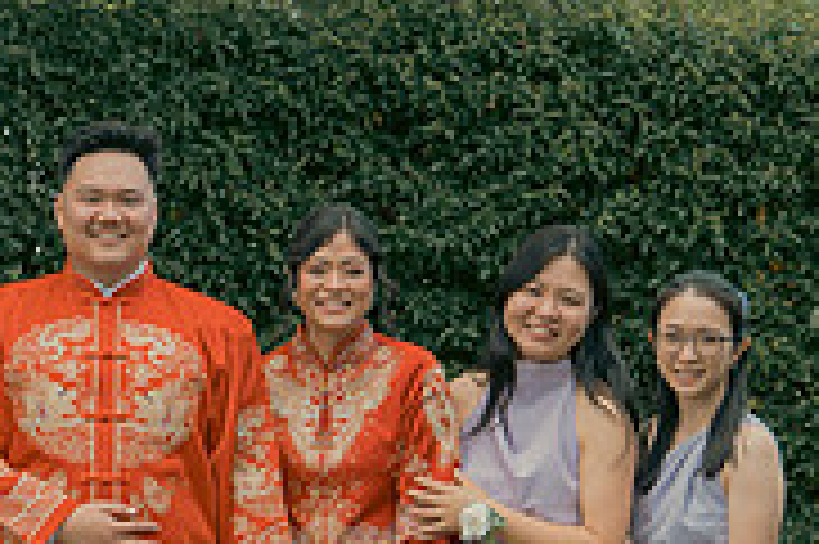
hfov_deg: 15.6
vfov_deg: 10.4
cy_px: 348
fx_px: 2978
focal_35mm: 131
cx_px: 198
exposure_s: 1/160
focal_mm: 41
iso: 400
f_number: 5.6
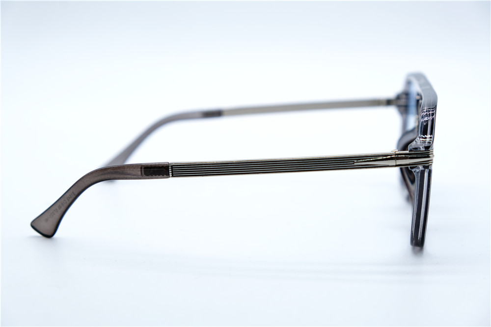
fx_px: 1077
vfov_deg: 17.3
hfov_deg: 25.7
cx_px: 246
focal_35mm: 79
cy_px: 164
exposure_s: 1/140
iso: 160
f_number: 5.6
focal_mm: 52.7
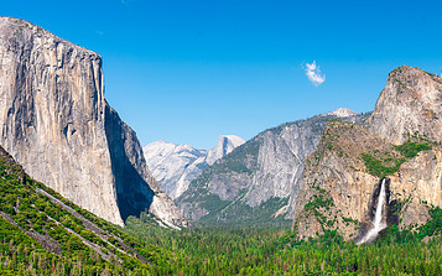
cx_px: 290
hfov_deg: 32.2
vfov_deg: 20.5
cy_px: 210
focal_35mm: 63
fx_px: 759
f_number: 11
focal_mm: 38
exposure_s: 1/50
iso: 64
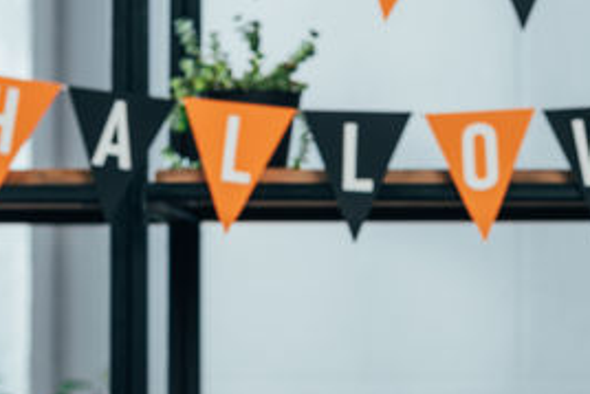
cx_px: 459
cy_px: 408
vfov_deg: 6.2
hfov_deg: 9.3
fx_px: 3624
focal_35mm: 221
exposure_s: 1/160
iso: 400
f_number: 7.1
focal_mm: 70
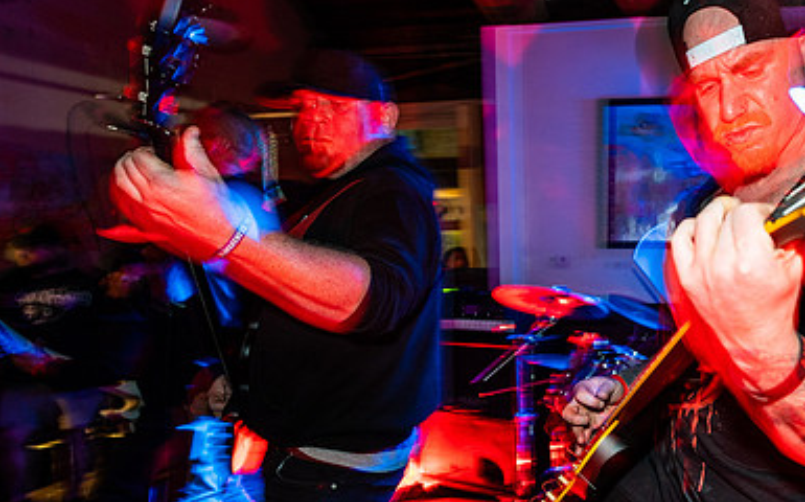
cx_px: 625
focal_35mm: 27
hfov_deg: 63.5
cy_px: 321
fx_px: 592
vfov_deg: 45.5
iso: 320
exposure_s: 1/10
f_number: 2.8
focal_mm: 14
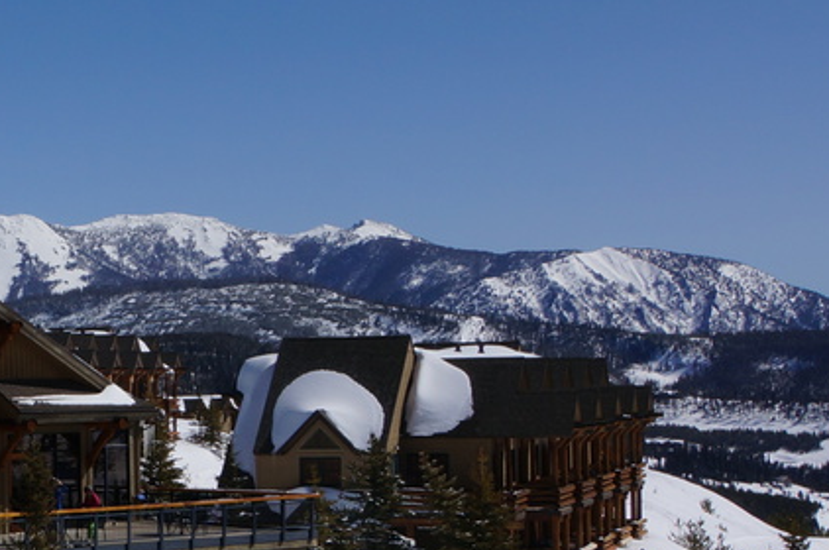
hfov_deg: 21.2
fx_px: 2030
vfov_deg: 15.4
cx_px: -214
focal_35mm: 88
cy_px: 374
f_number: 16
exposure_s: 1/200
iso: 100
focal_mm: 19.4
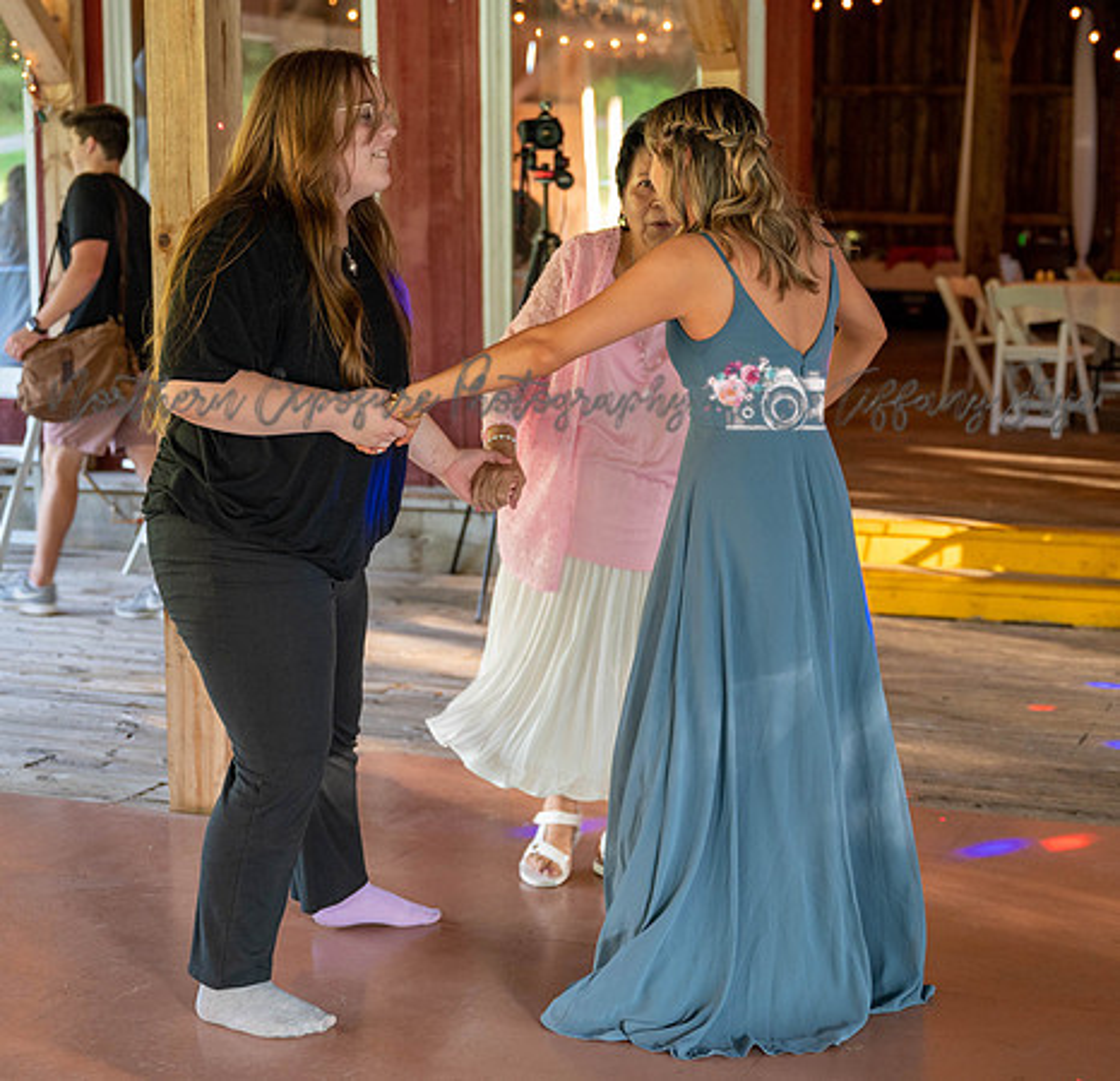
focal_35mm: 58
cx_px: 649
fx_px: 2076
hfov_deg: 30.1
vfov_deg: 29.2
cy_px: 540
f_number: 2.8
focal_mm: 46
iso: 1400
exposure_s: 1/125
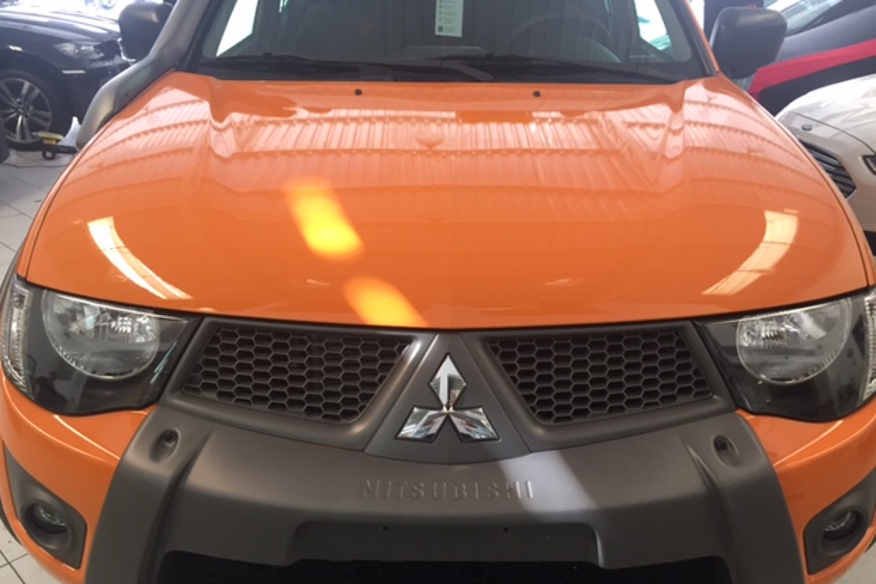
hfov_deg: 60.3
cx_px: 444
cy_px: 300
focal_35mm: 31
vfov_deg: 42.3
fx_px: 754
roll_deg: -1.5
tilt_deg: -25.0
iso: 40
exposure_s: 1/30
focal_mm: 4.15
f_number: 2.2
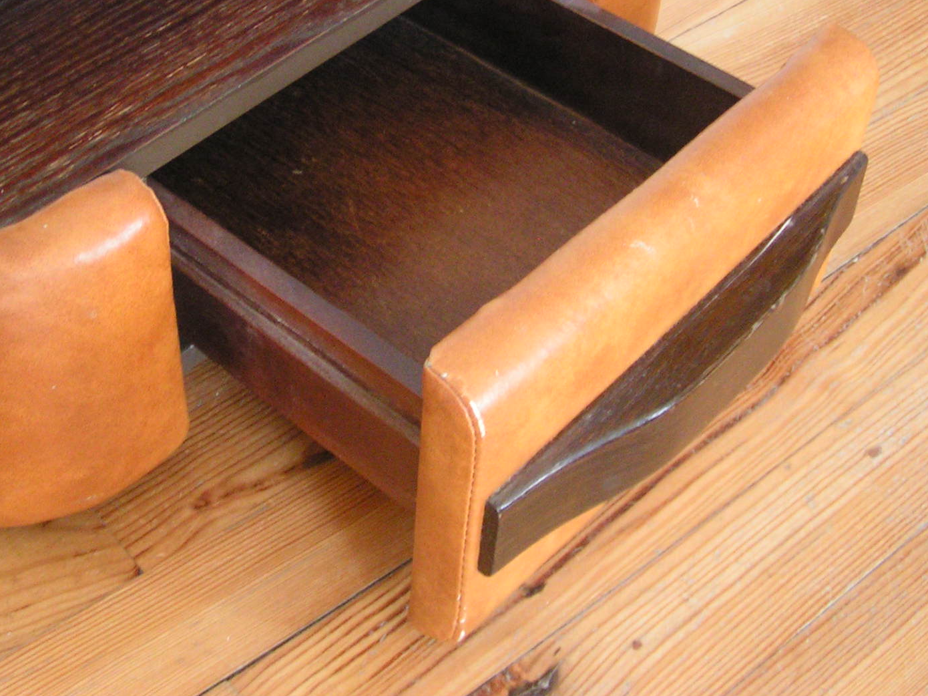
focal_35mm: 56
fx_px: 1501
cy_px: 185
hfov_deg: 34.1
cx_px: 338
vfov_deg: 25.8
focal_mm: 5.8
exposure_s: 1/20
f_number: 2.8
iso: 200
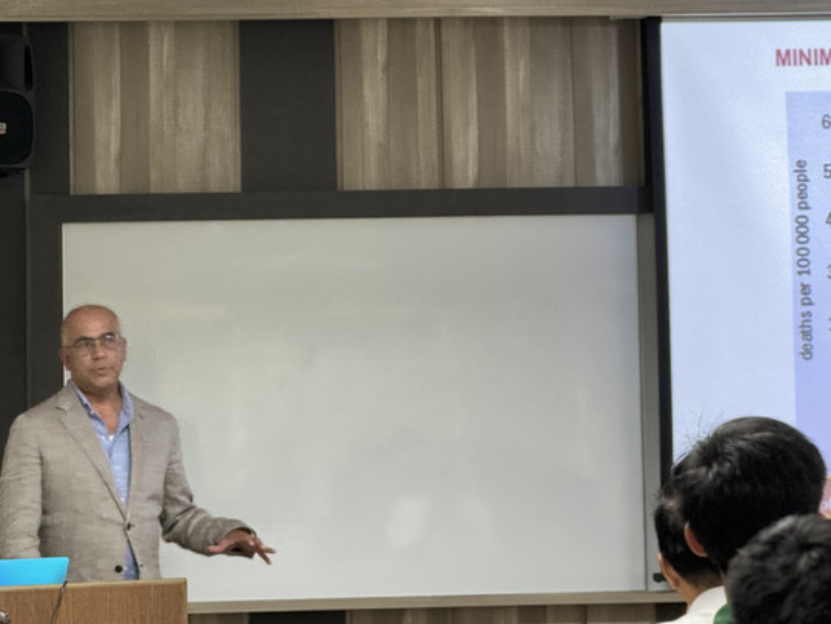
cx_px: 429
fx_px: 2737
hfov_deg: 17.3
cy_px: 245
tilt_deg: +5.1
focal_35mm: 114
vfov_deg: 13.0
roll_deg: +0.7
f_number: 2.8
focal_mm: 9
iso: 500
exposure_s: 1/40
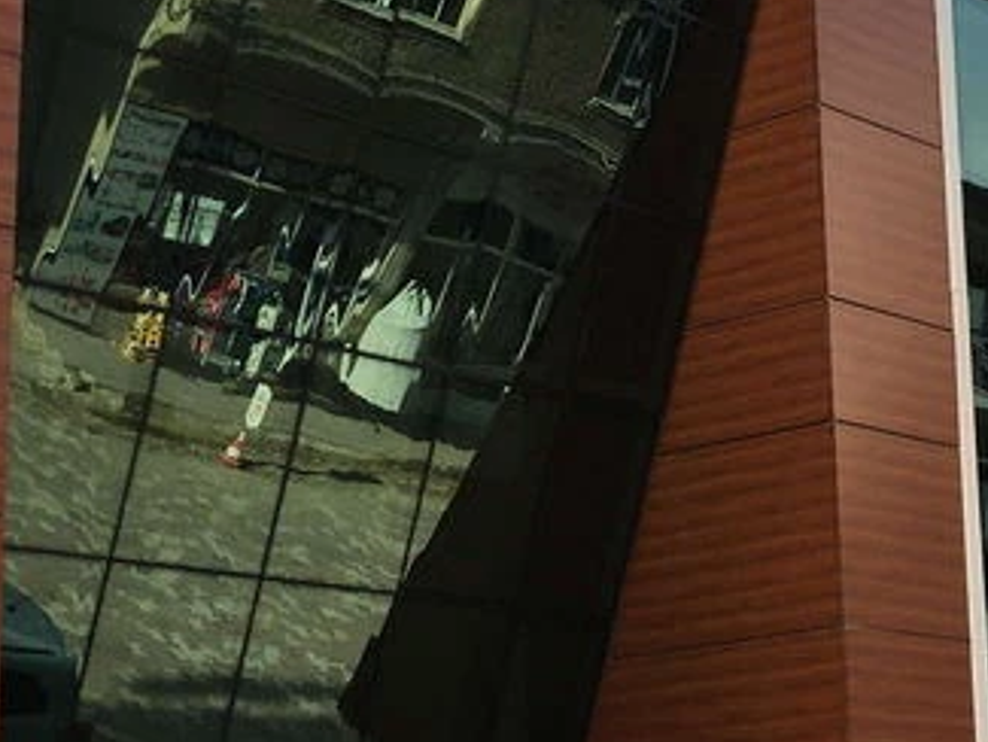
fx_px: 2570
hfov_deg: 21.4
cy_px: 347
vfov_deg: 16.4
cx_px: 845
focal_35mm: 90
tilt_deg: +15.2
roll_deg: +0.5
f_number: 2.2
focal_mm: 4.15
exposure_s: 1/785
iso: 25
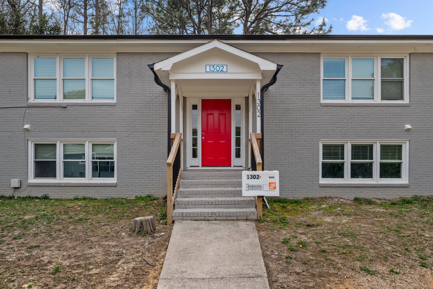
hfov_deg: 74.9
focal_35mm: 24
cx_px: 216
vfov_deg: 54.1
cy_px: 144
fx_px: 283
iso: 400
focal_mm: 23.5
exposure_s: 1/400
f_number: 8
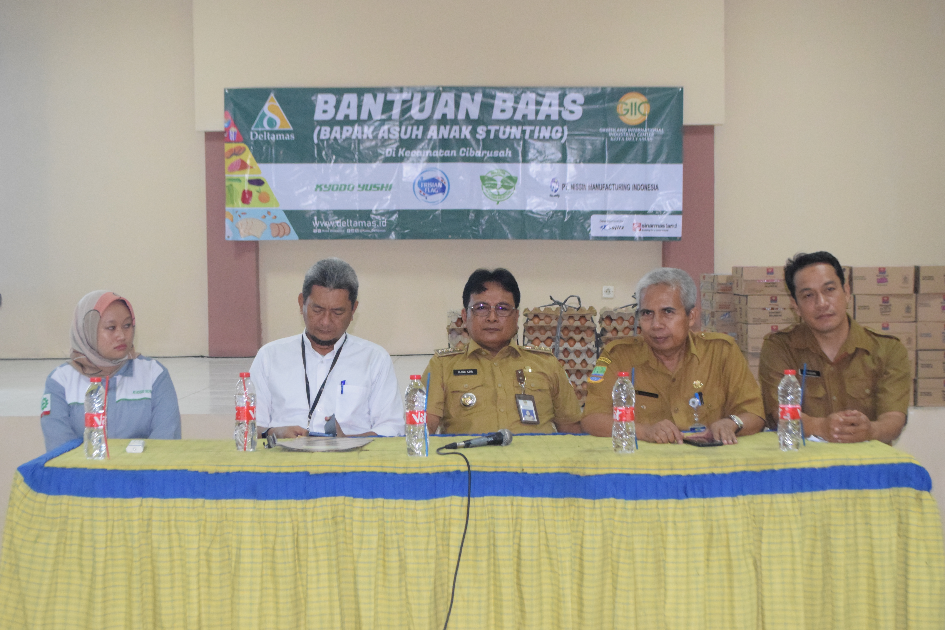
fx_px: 1549
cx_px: 465
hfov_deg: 33.9
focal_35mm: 59
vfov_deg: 23.0
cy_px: 321
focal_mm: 38
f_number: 7.1
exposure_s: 1/60
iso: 5000
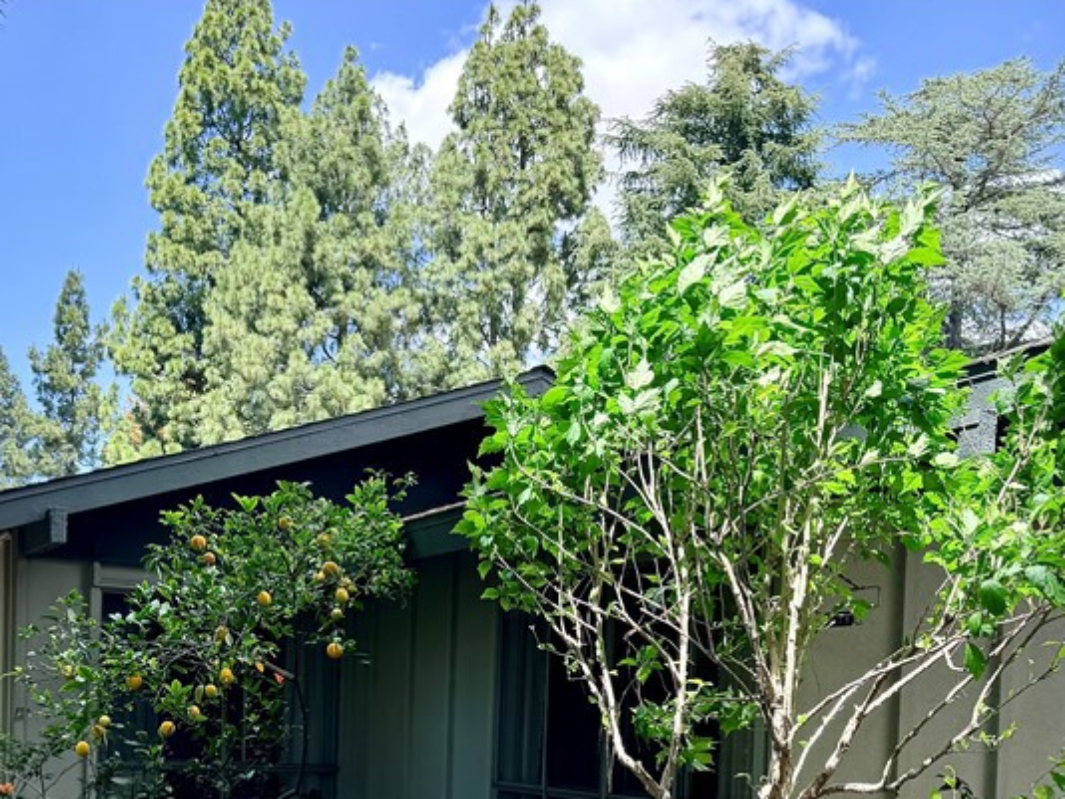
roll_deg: -1.1
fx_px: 1416
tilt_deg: -0.7
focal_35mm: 46
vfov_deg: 29.9
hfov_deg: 41.0
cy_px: 747
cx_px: 407
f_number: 1.78
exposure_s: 1/1174
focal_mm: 6.76
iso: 100
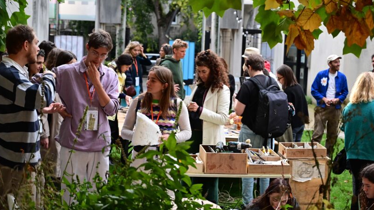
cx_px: 235
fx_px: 823
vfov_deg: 14.6
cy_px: 111
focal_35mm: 83
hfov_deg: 25.5
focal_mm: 62
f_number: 4
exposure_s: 1/640
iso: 2500
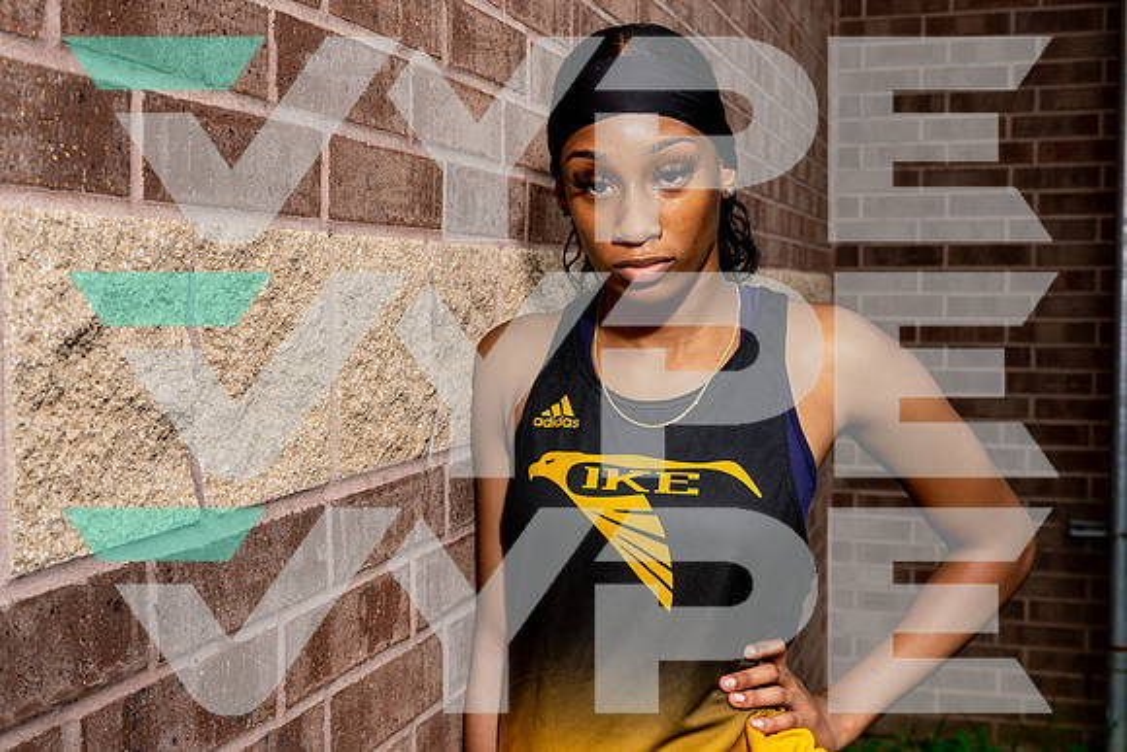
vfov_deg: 29.3
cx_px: 564
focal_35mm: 46
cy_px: 376
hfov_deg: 42.7
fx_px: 1440
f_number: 8
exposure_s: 1/125
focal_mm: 46
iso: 100
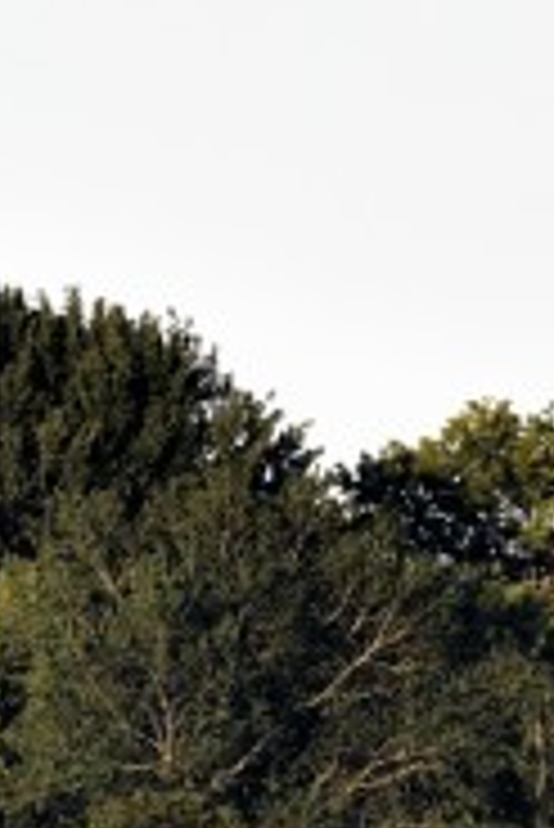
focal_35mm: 3907
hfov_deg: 0.4
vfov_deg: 0.5
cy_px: 1210
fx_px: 90010
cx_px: 191
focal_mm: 600
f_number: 6.3
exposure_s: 1/100
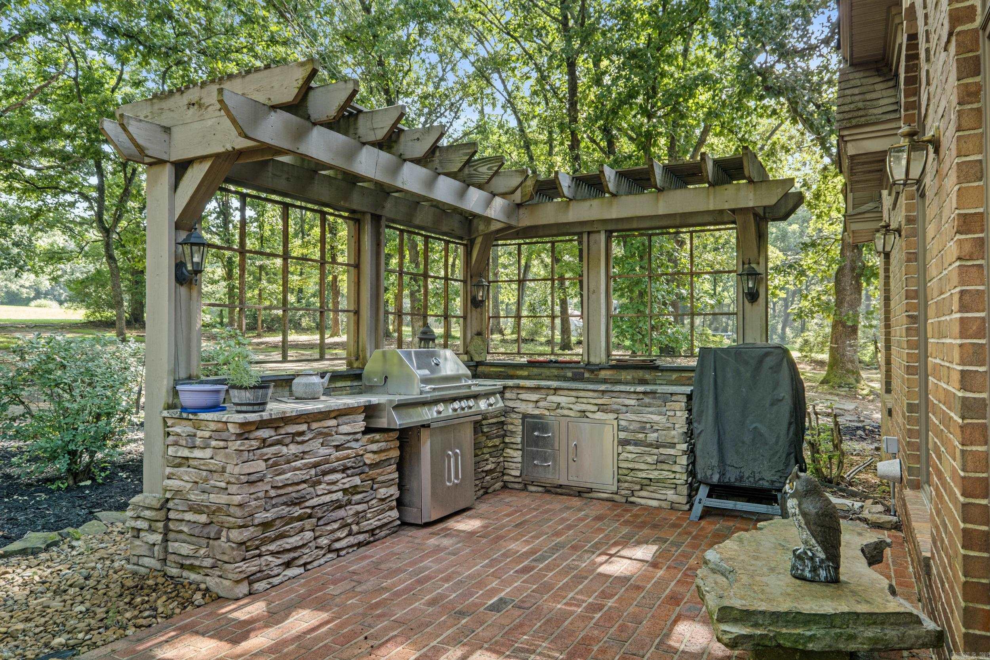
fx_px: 632
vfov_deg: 55.1
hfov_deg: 76.1
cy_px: 330
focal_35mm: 23
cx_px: 495
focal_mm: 15.1
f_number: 7.1
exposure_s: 1/6
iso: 400
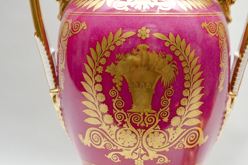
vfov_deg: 12.9
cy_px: 89
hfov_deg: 19.3
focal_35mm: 106
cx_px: 141
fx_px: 730
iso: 200
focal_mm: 60
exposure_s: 1/125
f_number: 8
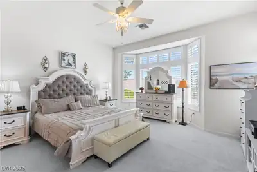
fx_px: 121
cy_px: 86
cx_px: 128
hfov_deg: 93.3
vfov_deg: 70.5
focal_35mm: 17
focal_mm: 17
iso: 400
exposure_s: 1/4
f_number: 8
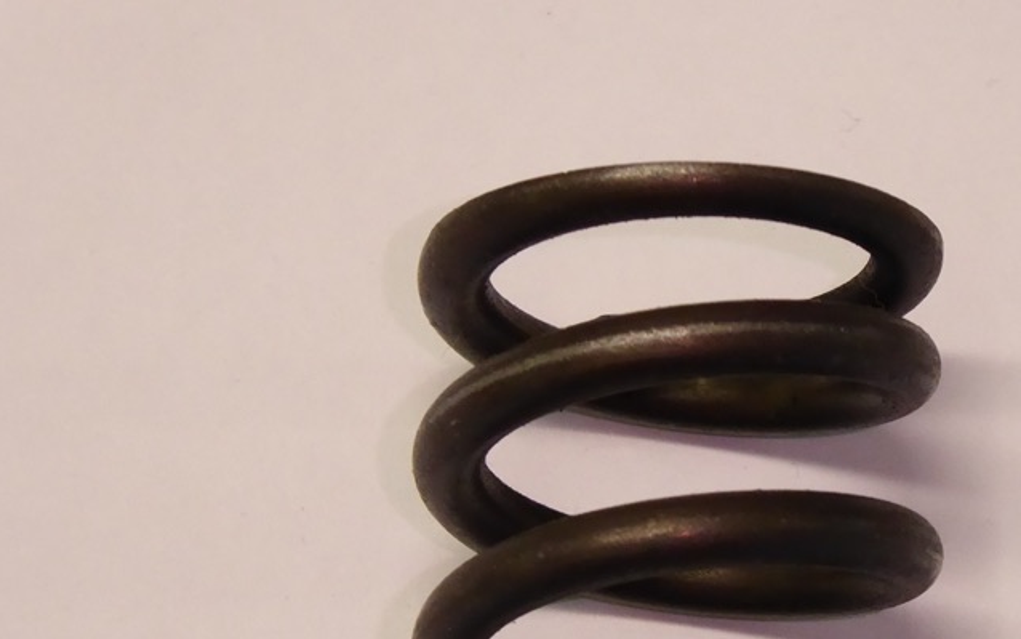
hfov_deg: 6.8
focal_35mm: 308
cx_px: 691
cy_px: 515
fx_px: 8572
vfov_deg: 4.3
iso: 800
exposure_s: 1/60
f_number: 5.6
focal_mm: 33.2
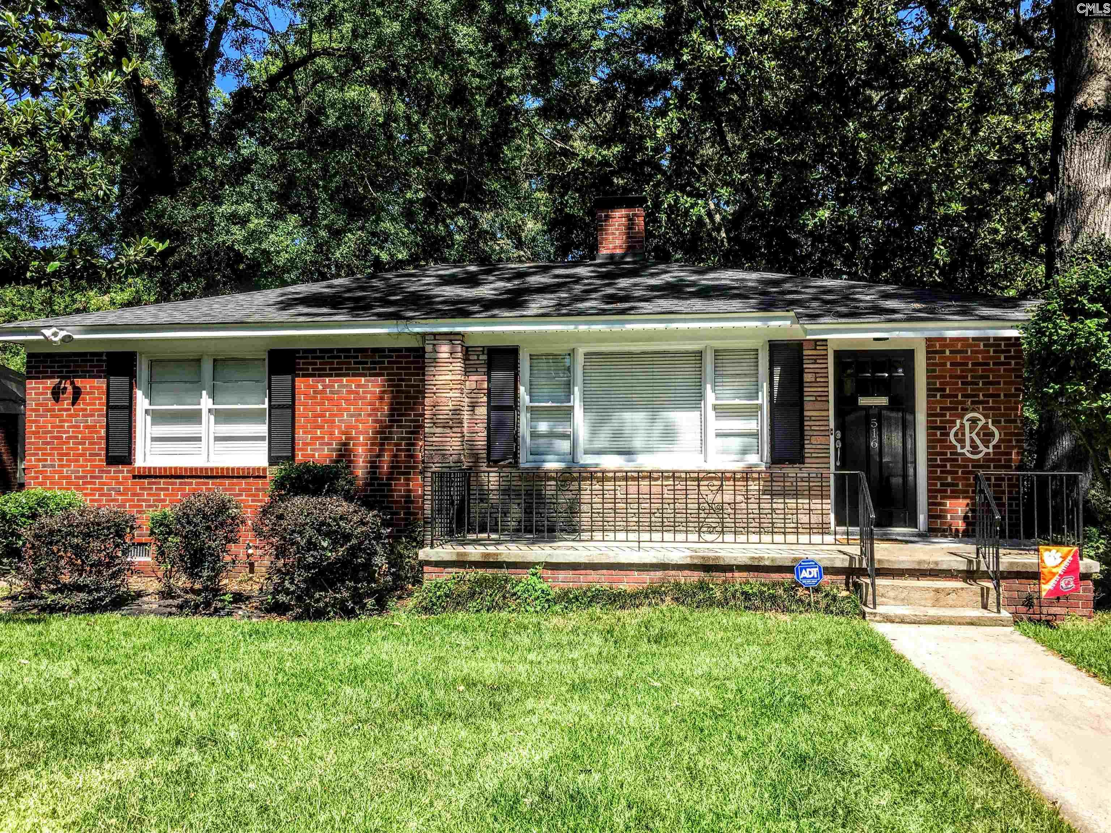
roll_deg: -1.4
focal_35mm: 29
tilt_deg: +2.2
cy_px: 416
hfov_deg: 61.7
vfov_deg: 48.2
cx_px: 556
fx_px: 931
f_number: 2.2
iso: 25
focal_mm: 4.15
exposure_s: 1/836
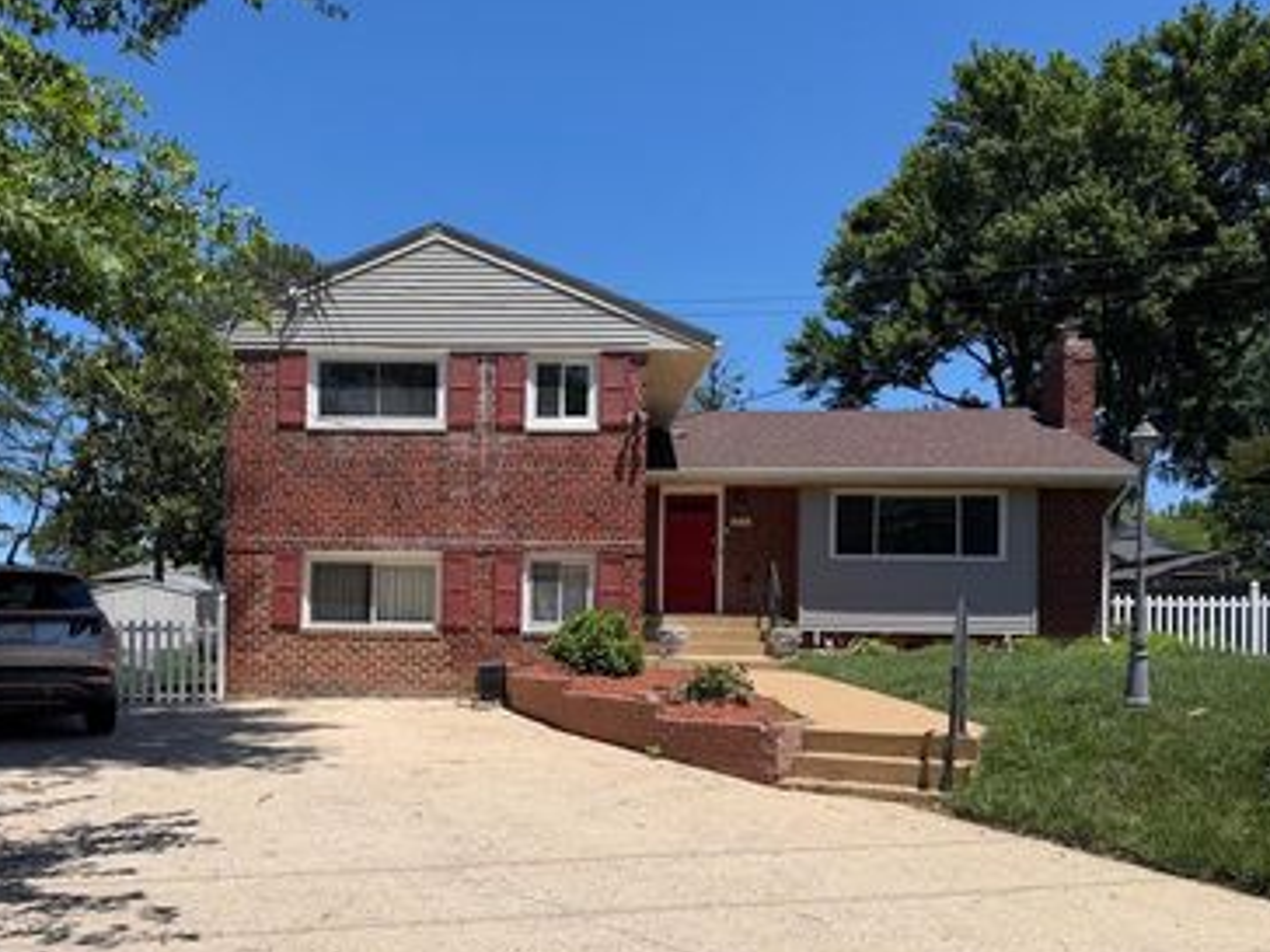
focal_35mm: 33
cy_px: 619
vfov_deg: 42.5
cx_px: 457
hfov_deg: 54.6
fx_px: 1211
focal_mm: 6.76
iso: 80
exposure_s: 1/7353
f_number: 1.78
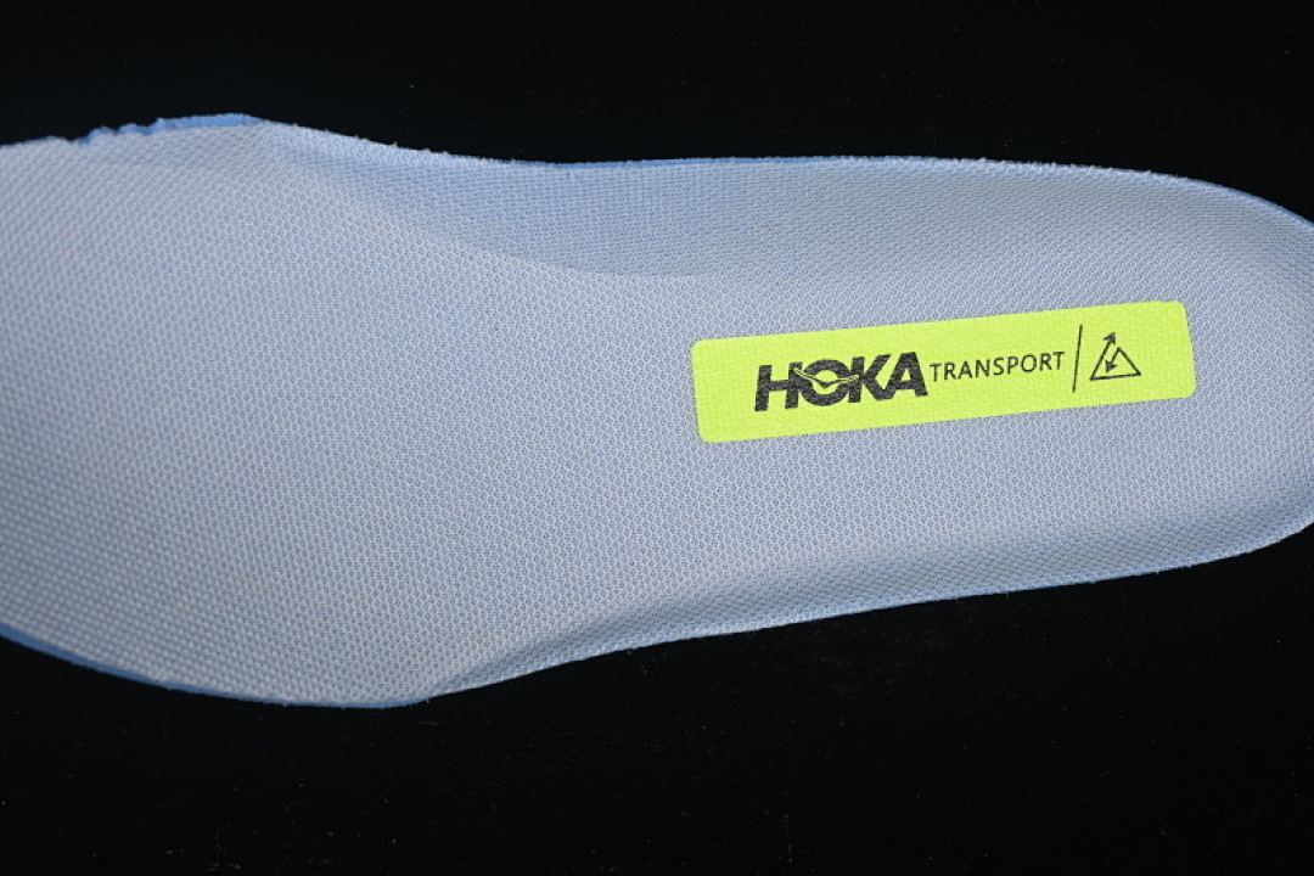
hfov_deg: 27.0
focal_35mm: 75
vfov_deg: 18.2
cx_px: 657
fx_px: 2737
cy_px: 438
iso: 160
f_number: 7.1
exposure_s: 1/80
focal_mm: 50
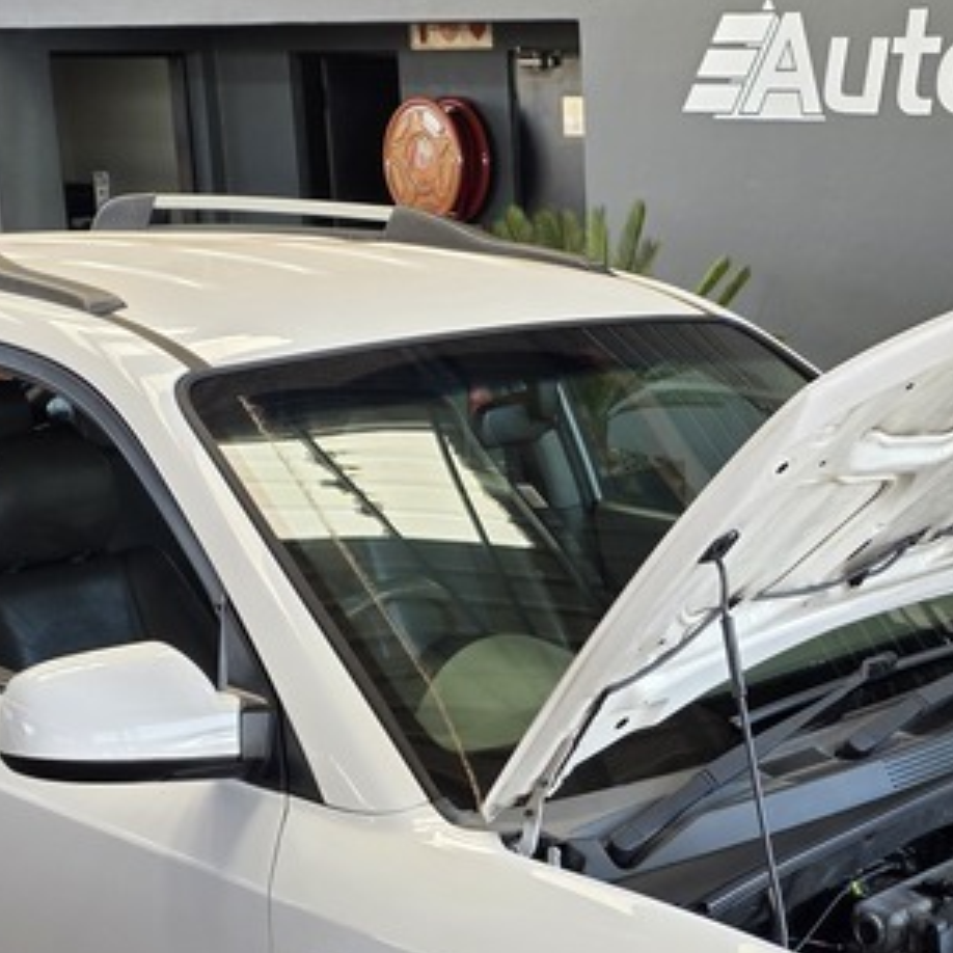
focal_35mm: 68
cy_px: 772
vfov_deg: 24.9
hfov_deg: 24.9
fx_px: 2118
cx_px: 775
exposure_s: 1/180
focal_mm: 6.25
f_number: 1.7
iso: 64
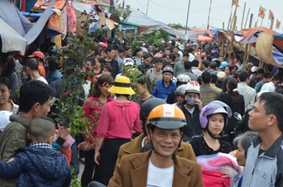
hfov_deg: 20.6
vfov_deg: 13.8
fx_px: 774
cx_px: 199
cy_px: 125
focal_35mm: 99
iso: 280
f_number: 5.6
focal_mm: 45
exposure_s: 1/125
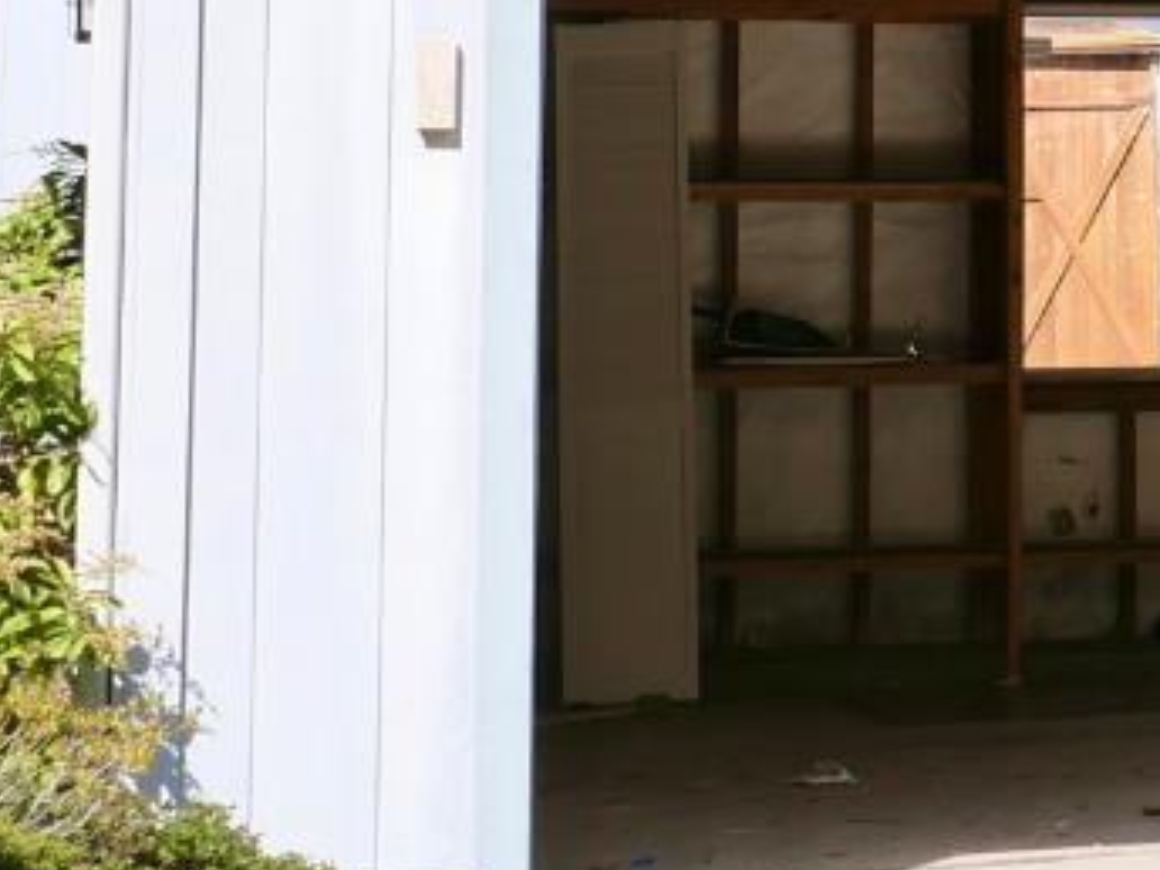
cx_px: 1919
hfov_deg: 12.7
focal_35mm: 144
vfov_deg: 10.1
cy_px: -212
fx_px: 4826
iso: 200
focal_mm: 14.8
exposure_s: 1/400
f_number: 5.6
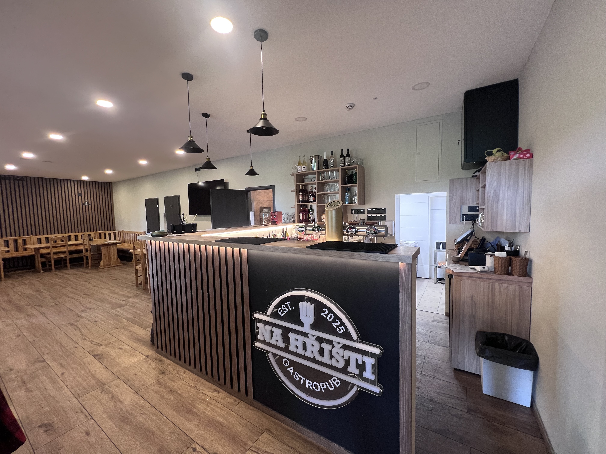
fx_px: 228
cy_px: 227
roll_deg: +1.6
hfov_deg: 106.2
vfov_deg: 89.9
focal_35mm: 13
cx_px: 303
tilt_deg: -3.6
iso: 200
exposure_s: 1/50
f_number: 1.8
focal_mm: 1.57
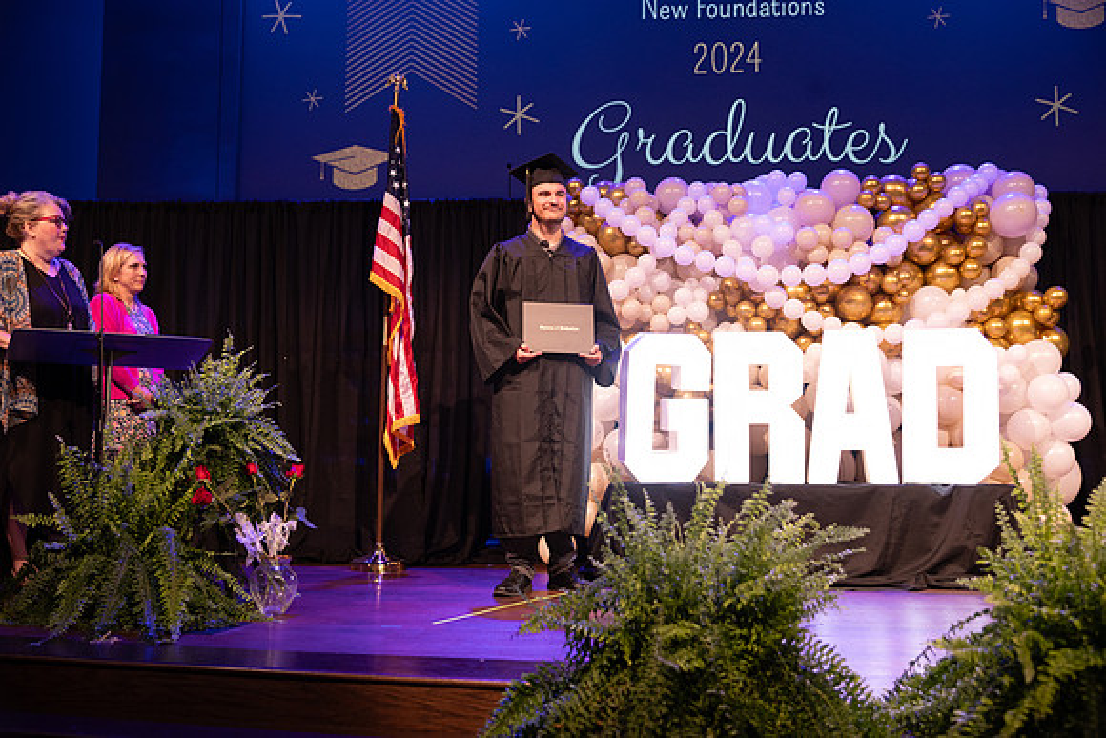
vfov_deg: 35.1
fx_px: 1168
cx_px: 553
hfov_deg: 50.7
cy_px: 369
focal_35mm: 38
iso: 1600
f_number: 4
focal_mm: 38
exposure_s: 1/200
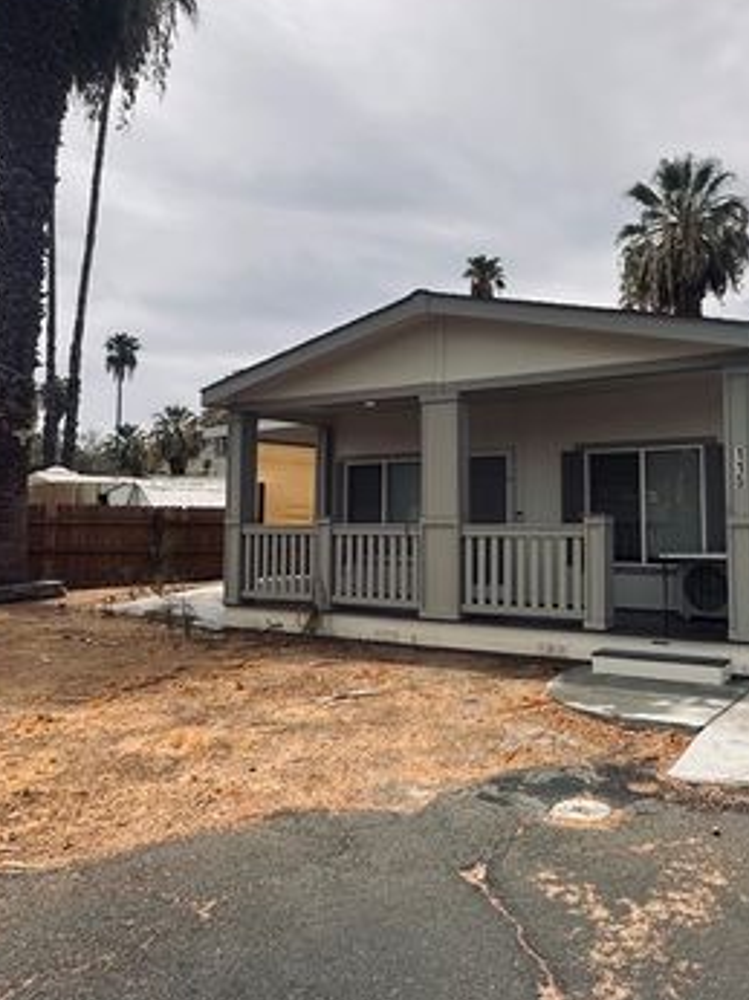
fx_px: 780
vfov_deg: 65.3
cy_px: 458
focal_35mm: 27
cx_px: 547
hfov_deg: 49.6
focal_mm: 2.22
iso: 50
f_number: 2.2
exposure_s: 1/4000
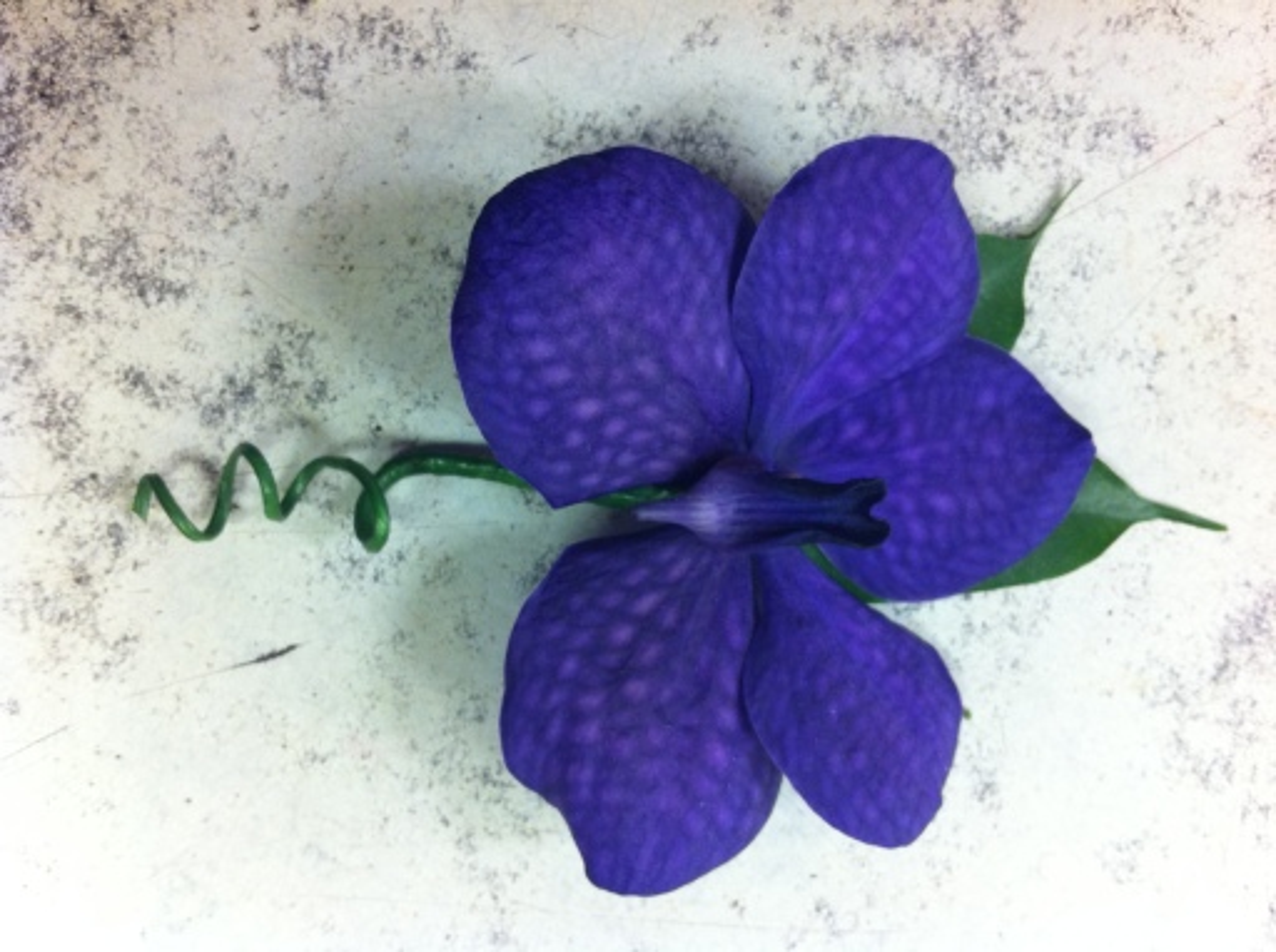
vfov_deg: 40.6
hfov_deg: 52.7
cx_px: 638
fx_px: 1288
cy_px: 476
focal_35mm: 35
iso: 160
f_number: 2.8
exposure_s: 1/17
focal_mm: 3.85
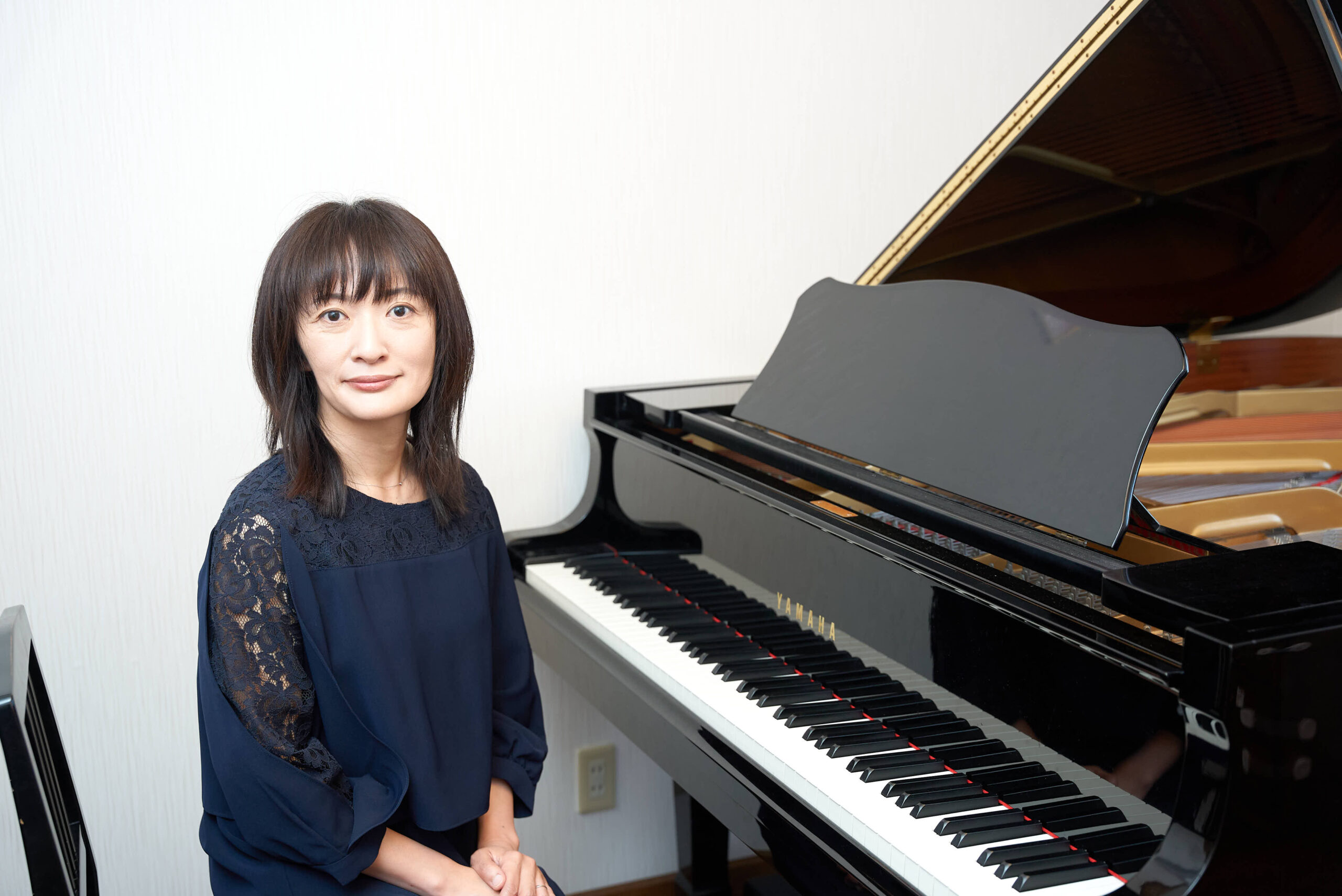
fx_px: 1522
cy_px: 448
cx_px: 671
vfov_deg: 32.8
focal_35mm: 41
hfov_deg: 47.6
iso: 400
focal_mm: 40.8
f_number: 3.5
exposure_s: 1/100
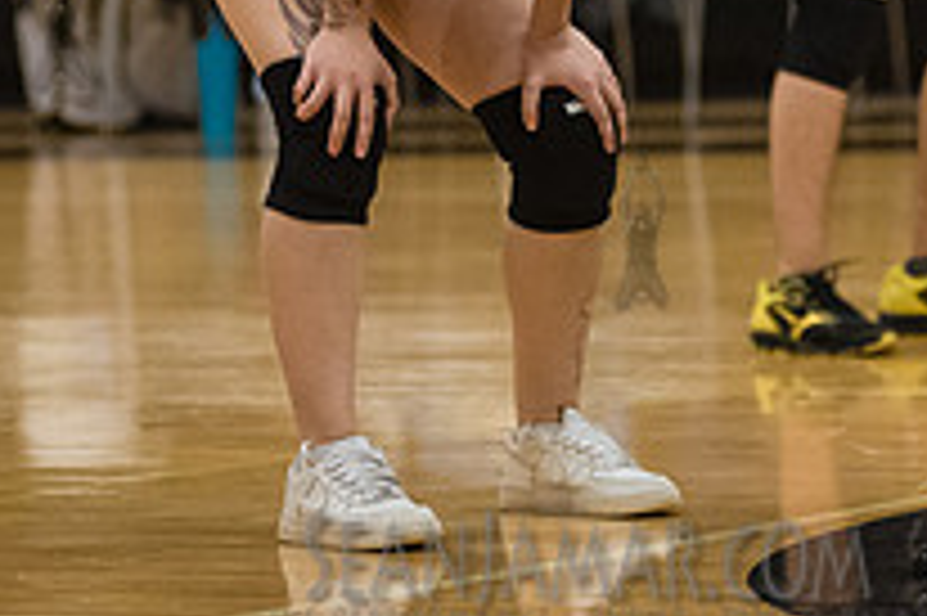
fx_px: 9057
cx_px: 639
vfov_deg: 3.9
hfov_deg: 5.9
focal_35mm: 352
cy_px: -205
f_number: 3.2
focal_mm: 125
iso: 5000
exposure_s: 1/400
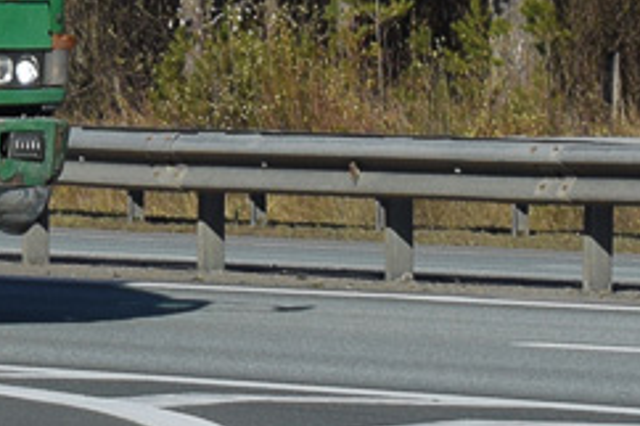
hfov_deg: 5.0
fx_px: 7274
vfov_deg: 3.3
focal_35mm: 409
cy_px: -389
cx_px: -524
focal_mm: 55
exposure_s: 1/1600
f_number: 7.1
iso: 200
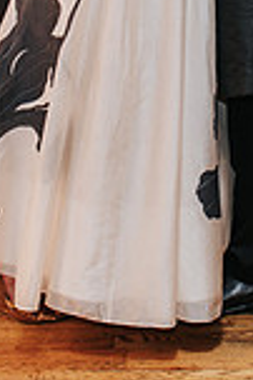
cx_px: 164
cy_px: -153
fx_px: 1754
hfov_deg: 8.2
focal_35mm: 166
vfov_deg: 11.9
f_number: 3.2
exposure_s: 1/200
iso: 800
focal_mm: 35
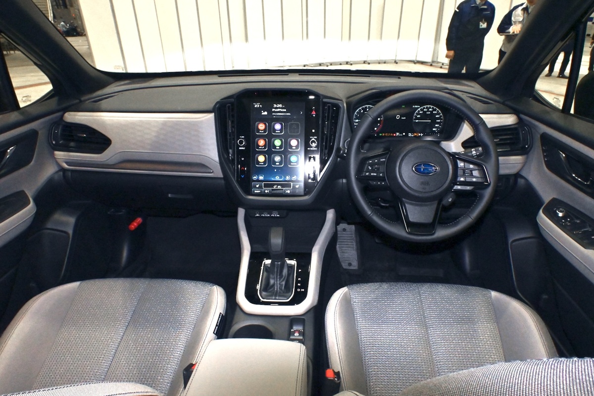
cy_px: 198
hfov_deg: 81.2
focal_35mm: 21
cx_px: 297
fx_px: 346
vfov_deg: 59.5
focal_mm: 14
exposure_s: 1/60
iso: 3600
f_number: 18
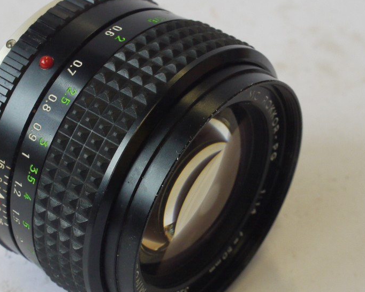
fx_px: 1113
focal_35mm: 103
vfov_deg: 15.0
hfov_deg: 18.6
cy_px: 167
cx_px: 145
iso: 800
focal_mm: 30
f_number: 9
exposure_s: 1/100
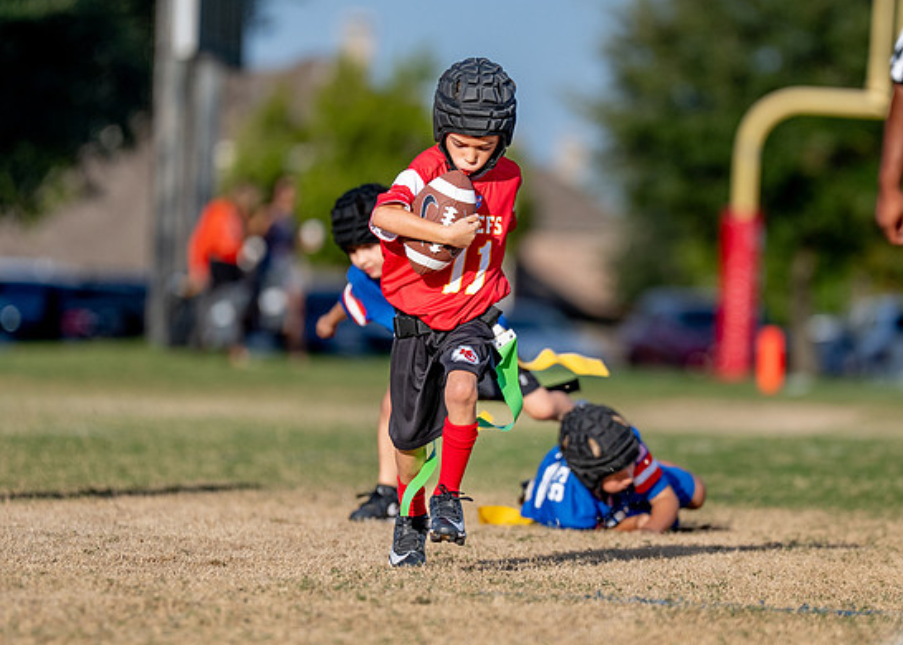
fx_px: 9694
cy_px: 319
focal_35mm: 378
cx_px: 527
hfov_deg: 5.3
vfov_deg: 3.8
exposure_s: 1/5000
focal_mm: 200
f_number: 2.8
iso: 250
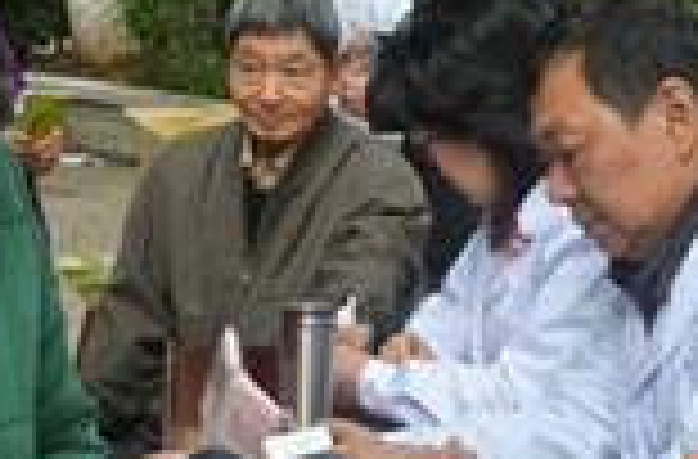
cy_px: 335
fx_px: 1873
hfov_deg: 21.1
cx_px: 342
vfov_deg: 13.9
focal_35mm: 97
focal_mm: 20
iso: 200
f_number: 6.3
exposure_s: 1/160
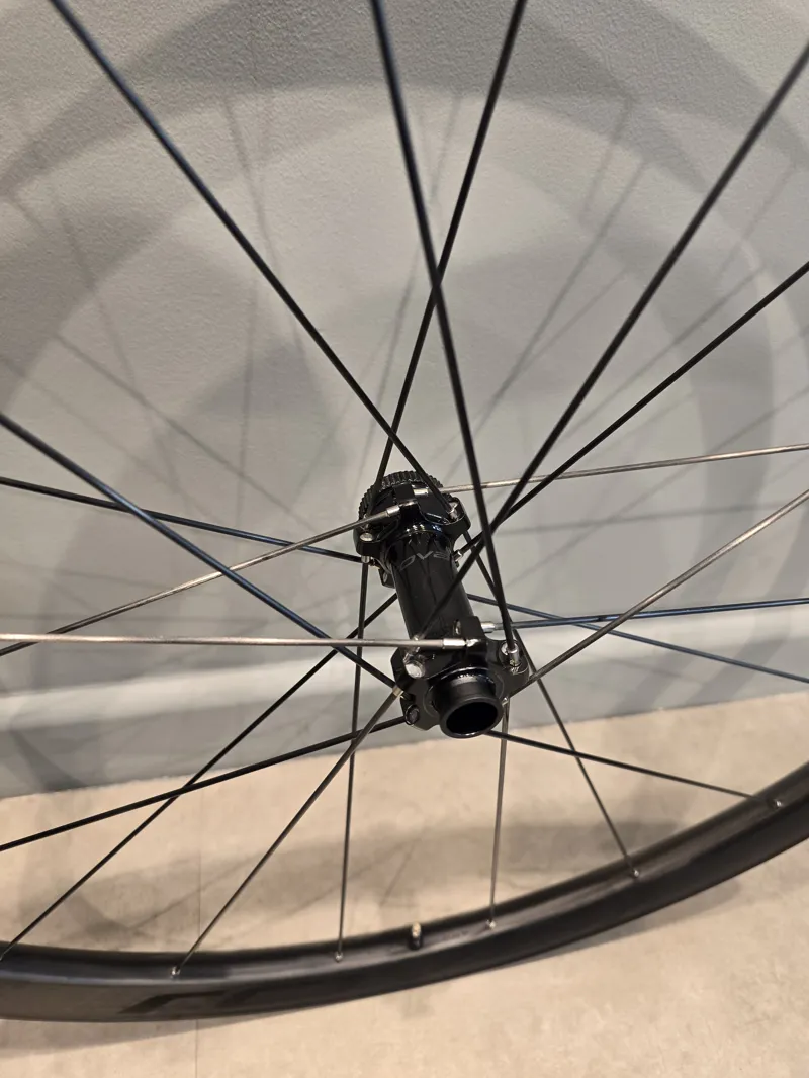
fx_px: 716
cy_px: 539
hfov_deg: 58.9
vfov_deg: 73.9
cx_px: 404
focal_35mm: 23
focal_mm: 6.3
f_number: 1.7
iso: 125
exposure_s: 1/50
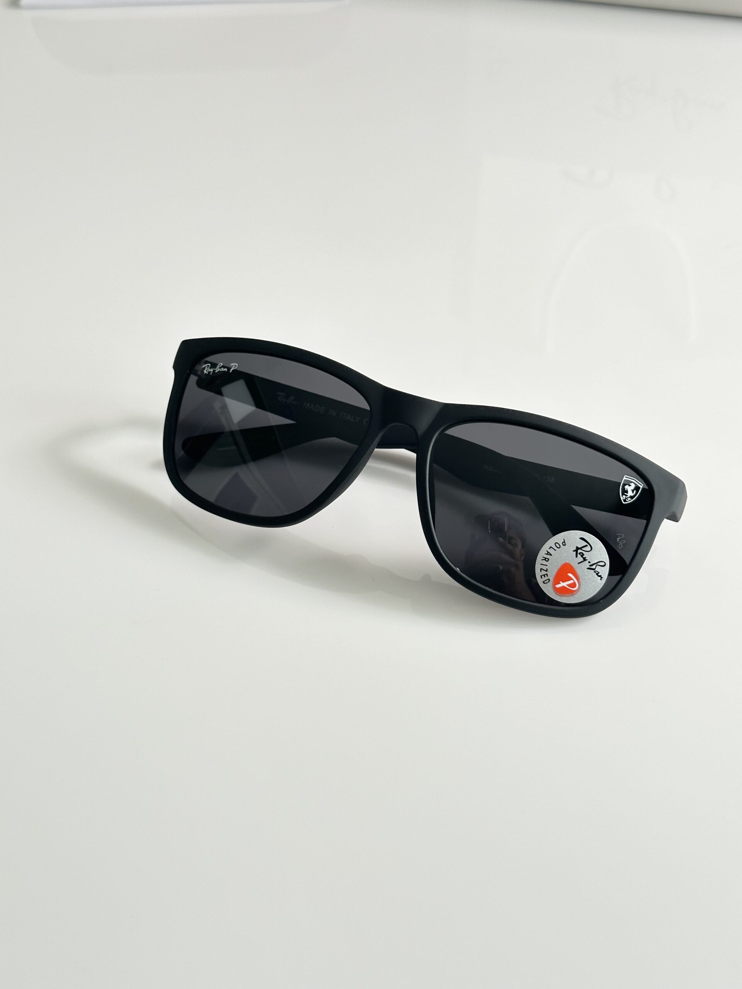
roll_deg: -0.3
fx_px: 1372
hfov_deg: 30.3
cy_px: 494
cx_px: 371
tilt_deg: -44.8
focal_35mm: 48
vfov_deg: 39.7
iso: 100
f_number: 1.78
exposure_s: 1/100
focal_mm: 6.86
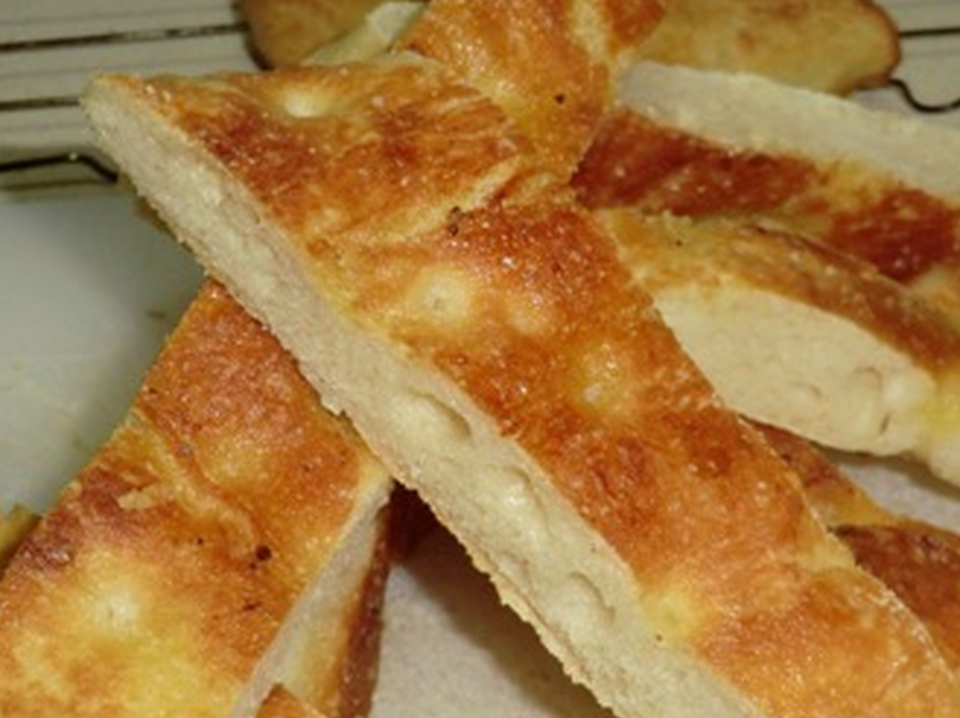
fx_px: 2078
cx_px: 619
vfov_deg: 19.6
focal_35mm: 75
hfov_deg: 25.9
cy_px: 441
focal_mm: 9.8
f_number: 4.2
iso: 400
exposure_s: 1/60
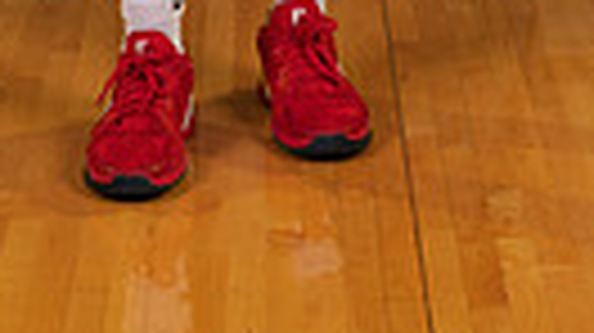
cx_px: 256
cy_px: -675
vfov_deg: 6.0
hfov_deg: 11.6
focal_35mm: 186
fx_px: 2927
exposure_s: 1/320
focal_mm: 52
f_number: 7.1
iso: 320
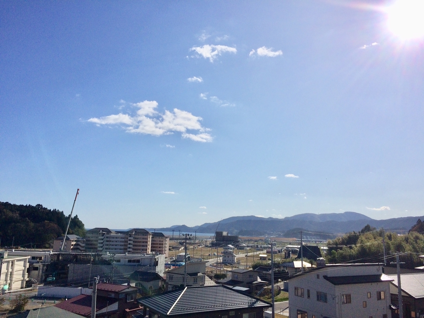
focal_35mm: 29
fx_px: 355
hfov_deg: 61.7
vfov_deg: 48.2
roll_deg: -0.9
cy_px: 159
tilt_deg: +12.9
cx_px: 212
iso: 40
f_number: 2.2
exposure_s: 1/8264
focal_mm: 4.15
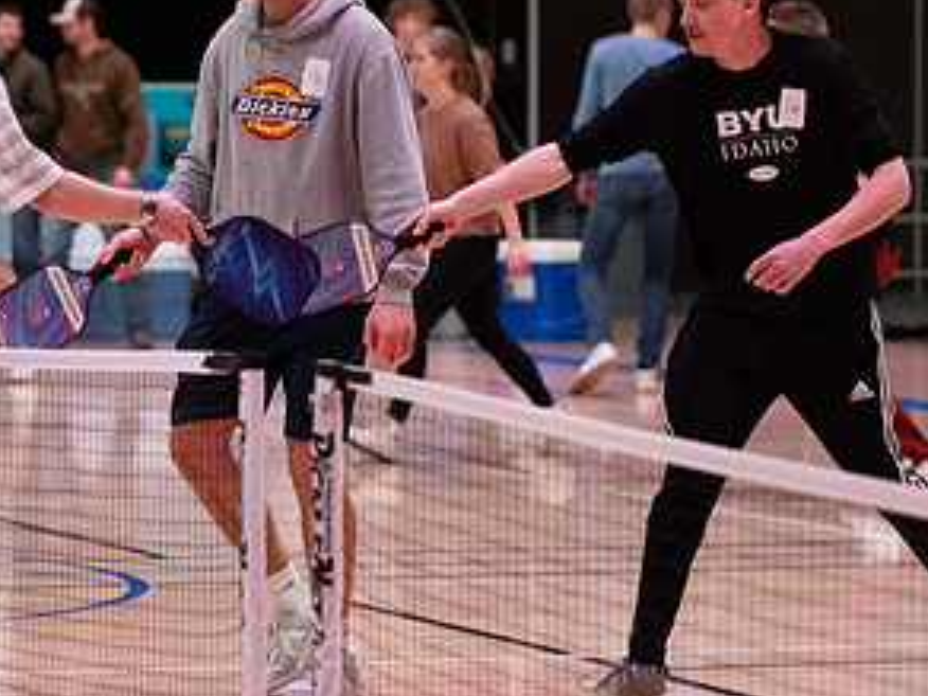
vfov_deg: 6.0
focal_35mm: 247
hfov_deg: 8.0
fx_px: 6622
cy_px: 151
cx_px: 235
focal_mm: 112
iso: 10000
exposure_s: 1/1000
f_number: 2.8
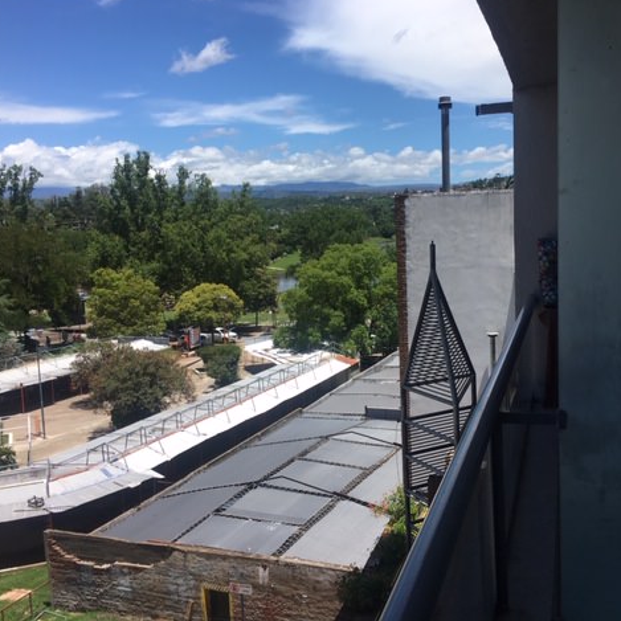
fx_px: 710
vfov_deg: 47.2
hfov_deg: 47.1
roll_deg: +1.8
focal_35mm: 35
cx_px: 351
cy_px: 305
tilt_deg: -5.4
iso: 25
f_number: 2.2
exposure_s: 1/1876
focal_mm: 4.15
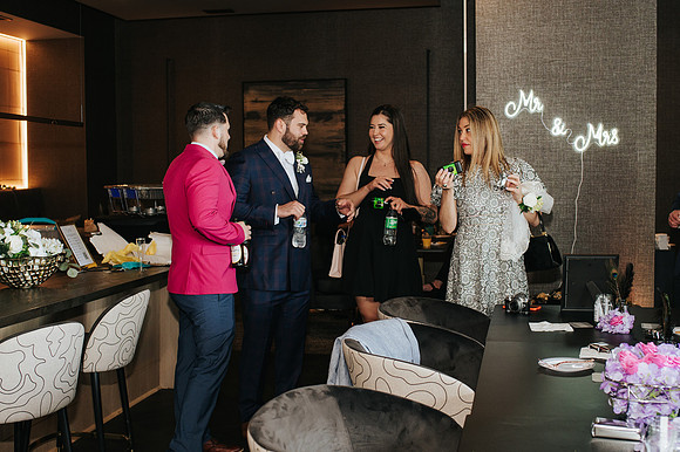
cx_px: 336
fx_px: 881
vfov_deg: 28.8
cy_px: 232
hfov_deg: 42.2
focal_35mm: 47
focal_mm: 35
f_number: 3.5
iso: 1000
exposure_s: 1/200
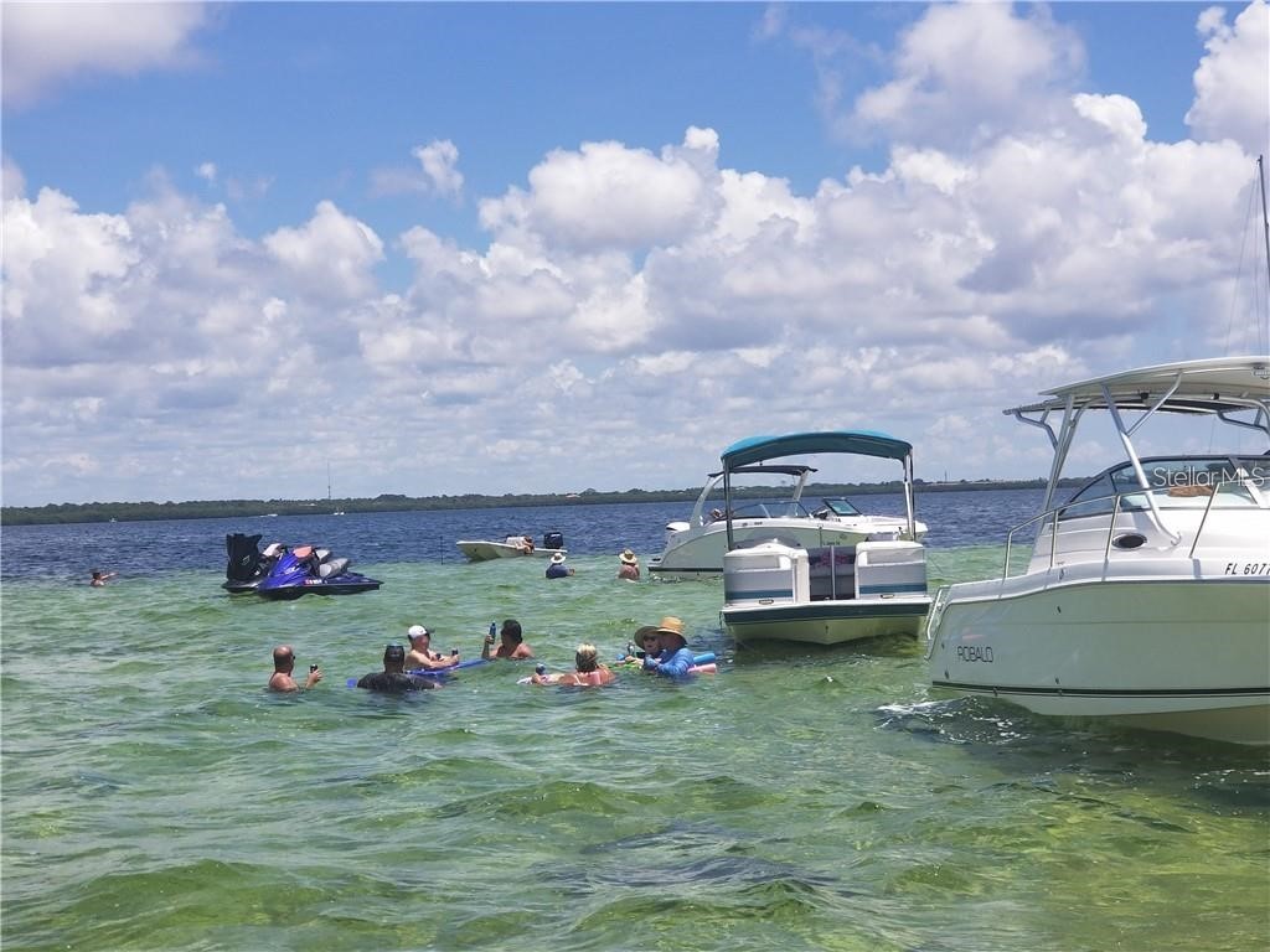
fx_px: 1908
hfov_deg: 36.8
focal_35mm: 52
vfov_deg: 28.0
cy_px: 476
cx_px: 635
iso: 25
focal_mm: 6
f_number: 2.4
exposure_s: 1/1156
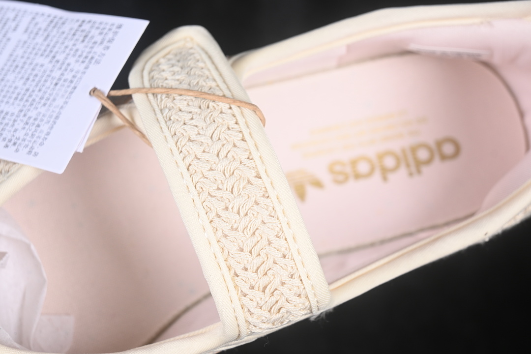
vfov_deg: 18.2
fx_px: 1106
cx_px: 266
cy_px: 177
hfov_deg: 27.0
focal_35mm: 75
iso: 160
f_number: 7.1
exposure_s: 1/80
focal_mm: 50
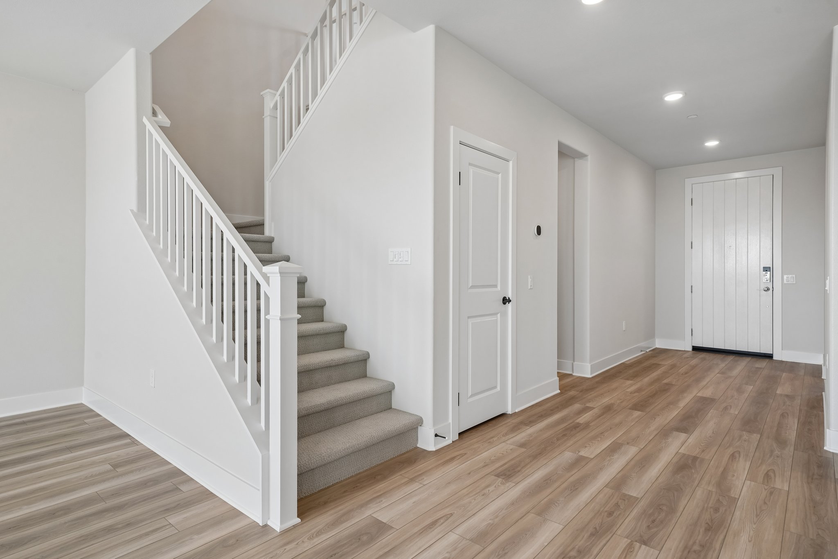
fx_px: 442
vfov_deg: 64.5
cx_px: 419
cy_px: 280
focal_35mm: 19
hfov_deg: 86.9
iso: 320
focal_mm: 19
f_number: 8
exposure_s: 1/30
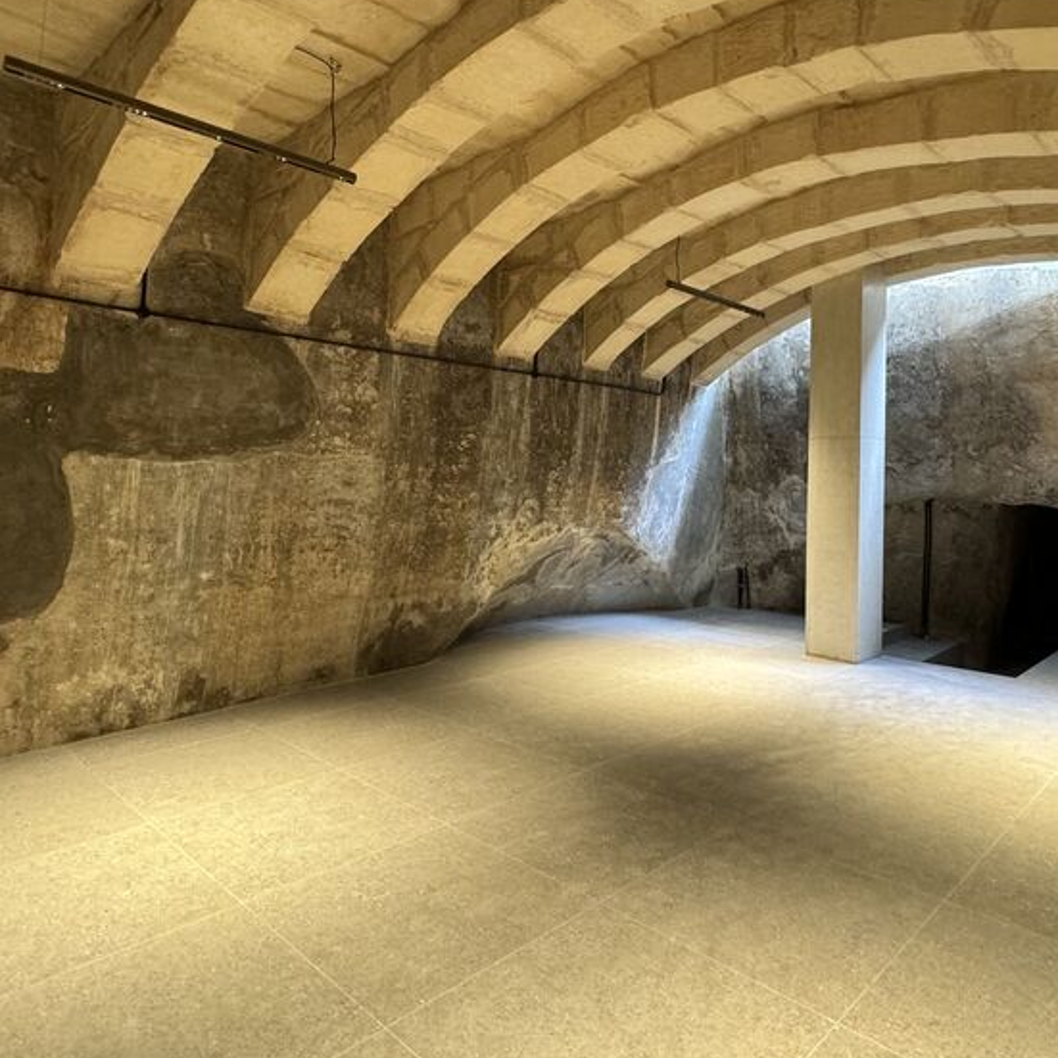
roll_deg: -1.5
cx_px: 584
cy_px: 465
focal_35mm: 23
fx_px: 795
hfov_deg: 67.1
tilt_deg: +1.0
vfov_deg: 67.0
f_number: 2.2
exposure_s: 1/77
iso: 320
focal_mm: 2.22
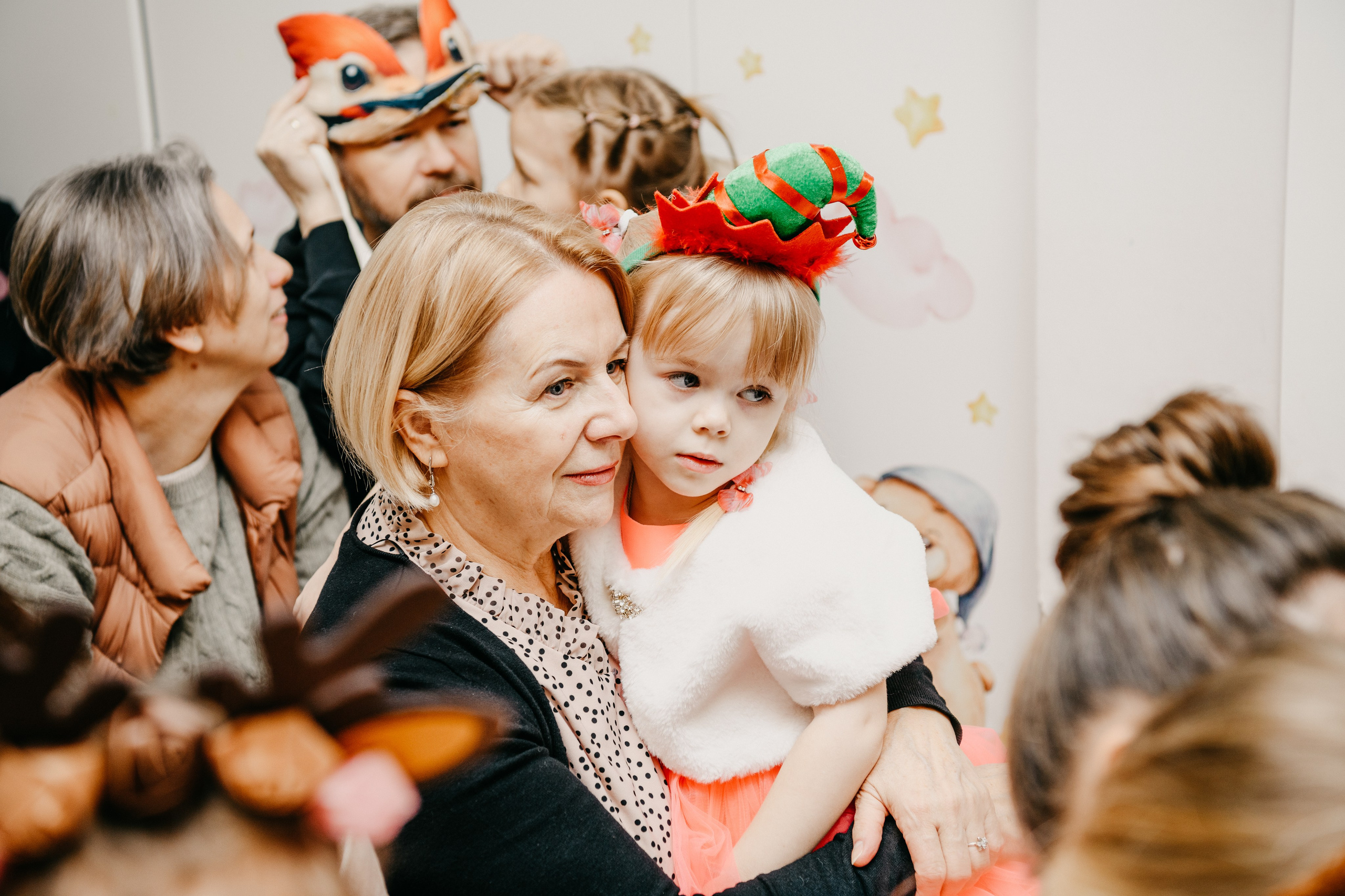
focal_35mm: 60
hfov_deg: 33.4
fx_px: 2242
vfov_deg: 22.6
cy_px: 448
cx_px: 672
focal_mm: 60
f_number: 4
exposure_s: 1/160
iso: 320
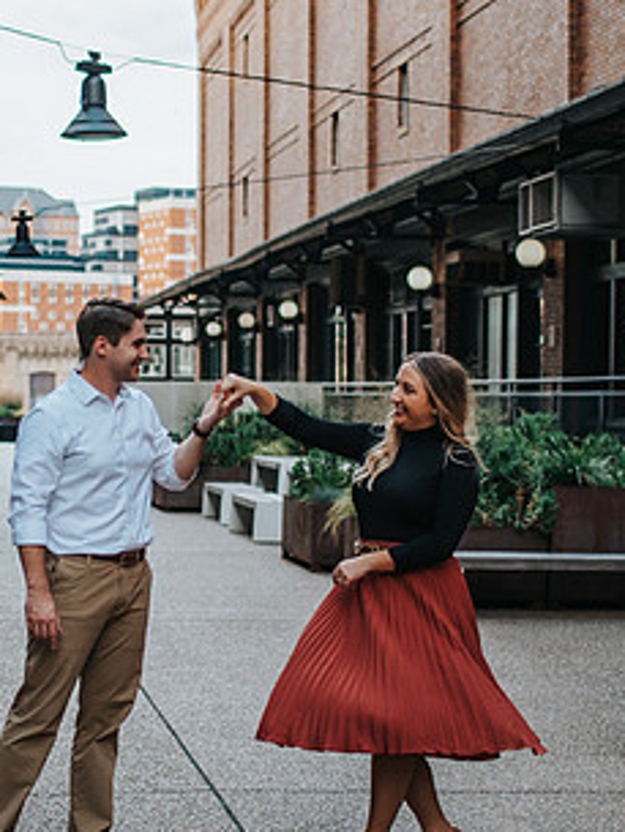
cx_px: 88
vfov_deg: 22.7
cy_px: 505
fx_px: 2069
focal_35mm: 86
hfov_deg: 17.0
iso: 100
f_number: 1.8
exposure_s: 1/500
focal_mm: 35
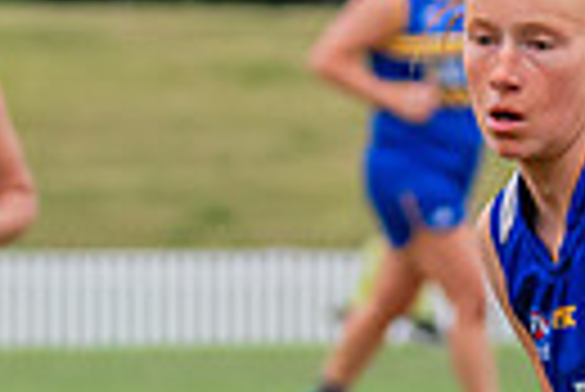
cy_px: 360
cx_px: -523
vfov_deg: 1.2
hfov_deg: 1.8
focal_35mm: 1158
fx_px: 18838
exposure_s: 1/1250
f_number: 7.1
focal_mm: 170
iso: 800
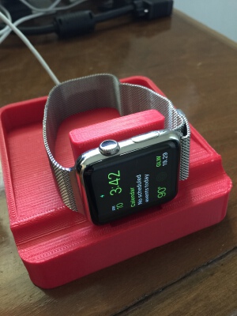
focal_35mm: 29
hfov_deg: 48.2
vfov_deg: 61.7
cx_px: 118
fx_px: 265
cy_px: 158
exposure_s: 1/4
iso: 64
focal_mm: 4.15
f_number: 2.2
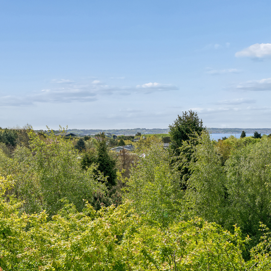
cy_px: 135
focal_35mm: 45
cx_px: 126
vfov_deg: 37.6
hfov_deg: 37.5
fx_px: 399
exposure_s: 1/800
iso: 100
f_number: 5.6
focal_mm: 35
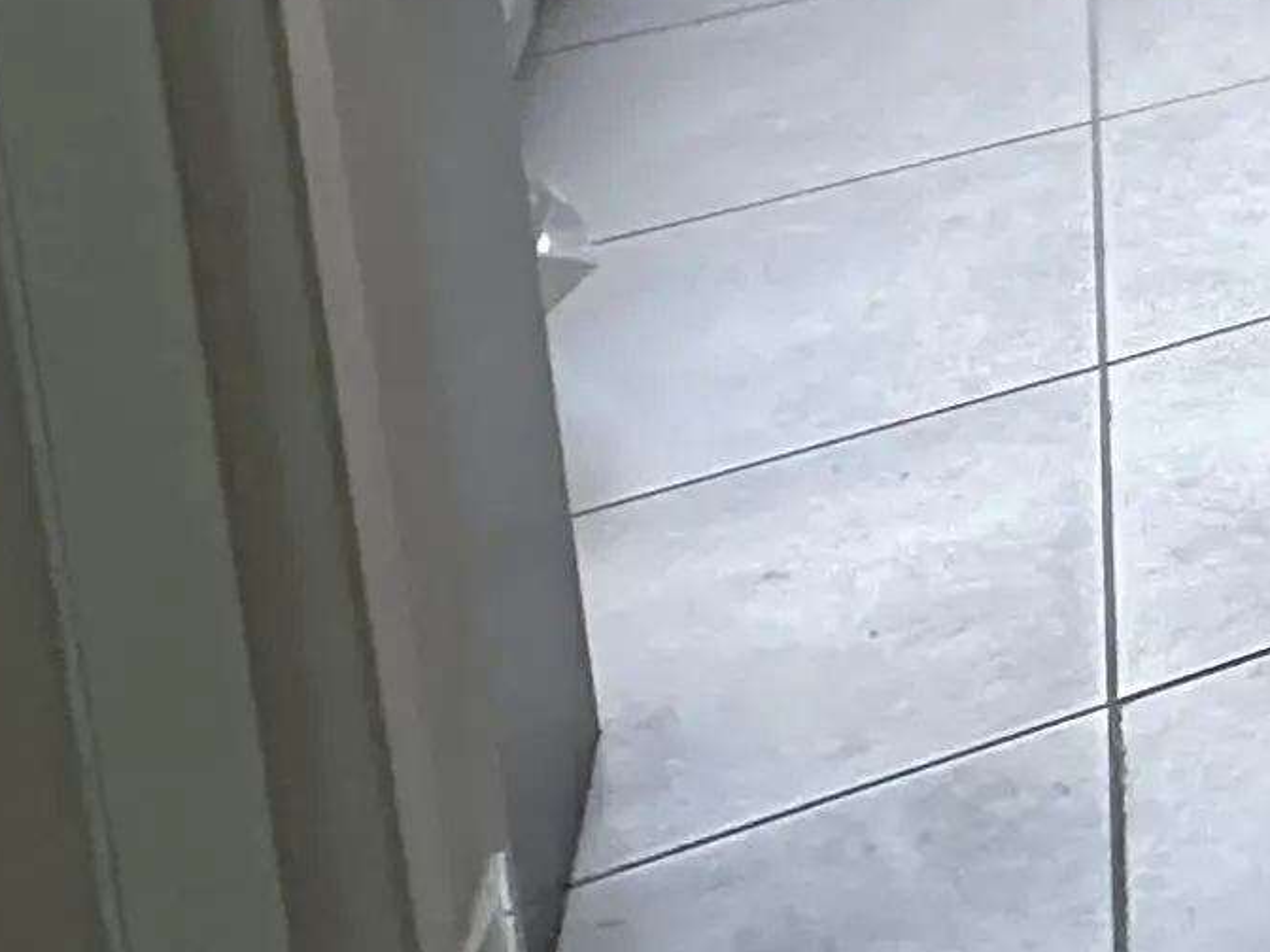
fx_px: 3082
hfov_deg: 13.2
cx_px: 3390
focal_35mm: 84
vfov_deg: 14.3
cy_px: -1011
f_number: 2.2
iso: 200
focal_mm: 2.22
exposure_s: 1/120
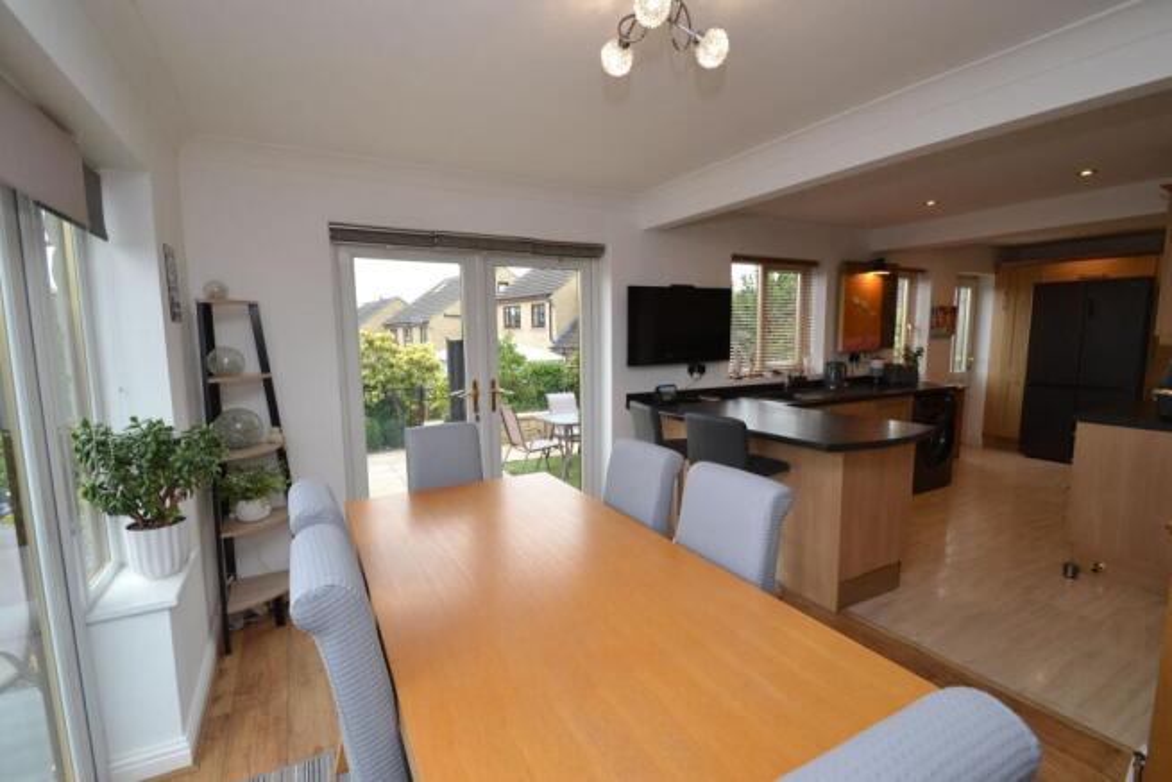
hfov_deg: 100.4
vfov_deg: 77.4
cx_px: 586
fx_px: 488
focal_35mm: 15
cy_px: 391
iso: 400
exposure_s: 1/125
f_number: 5.6
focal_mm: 10
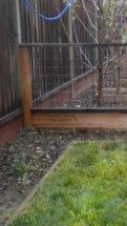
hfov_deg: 16.2
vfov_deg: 29.4
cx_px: 145
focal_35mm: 72
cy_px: 116
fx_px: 432
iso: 107
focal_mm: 6.3
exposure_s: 1/64.1
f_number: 3.1
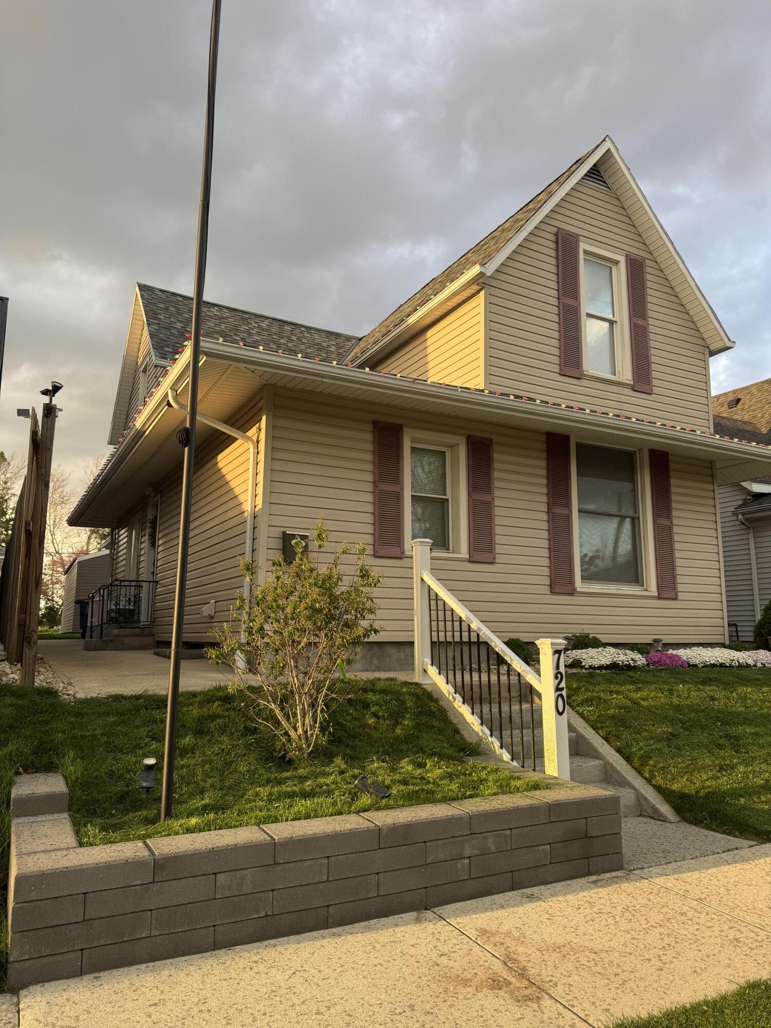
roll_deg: +0.4
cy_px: 514
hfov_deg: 56.8
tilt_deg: +9.3
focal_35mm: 24
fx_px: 713
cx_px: 386
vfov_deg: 71.6
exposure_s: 1/132
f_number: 1.78
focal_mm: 6.76
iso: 50
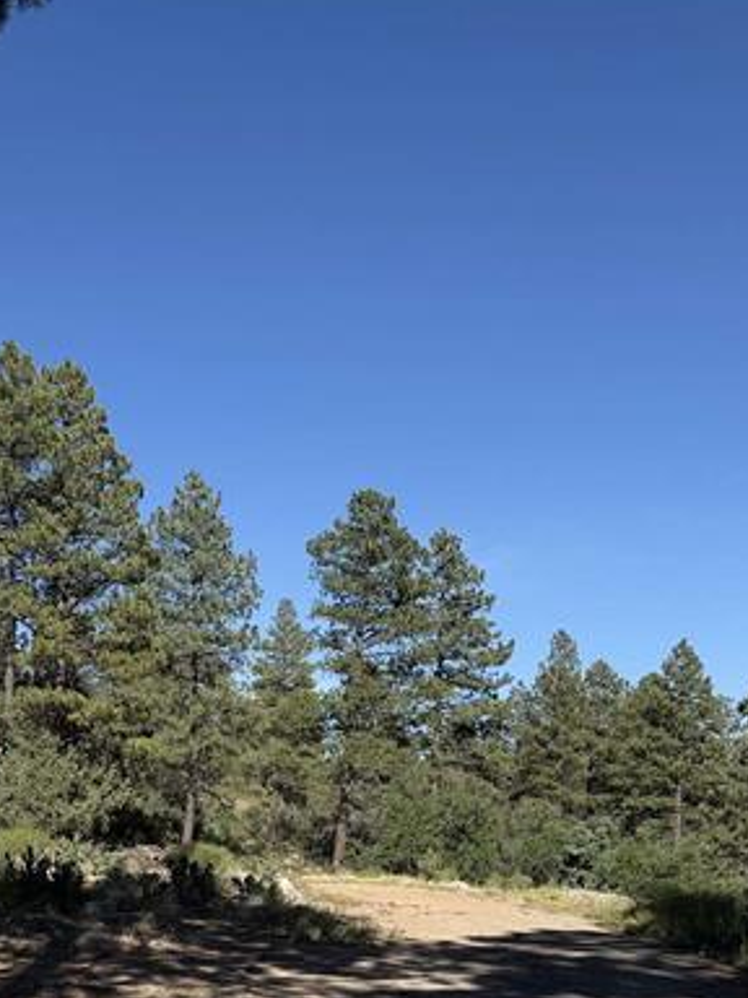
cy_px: 881
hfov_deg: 29.7
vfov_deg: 37.3
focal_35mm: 48
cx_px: 179
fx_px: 1383
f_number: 1.78
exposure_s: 1/4975
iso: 80
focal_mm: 6.76
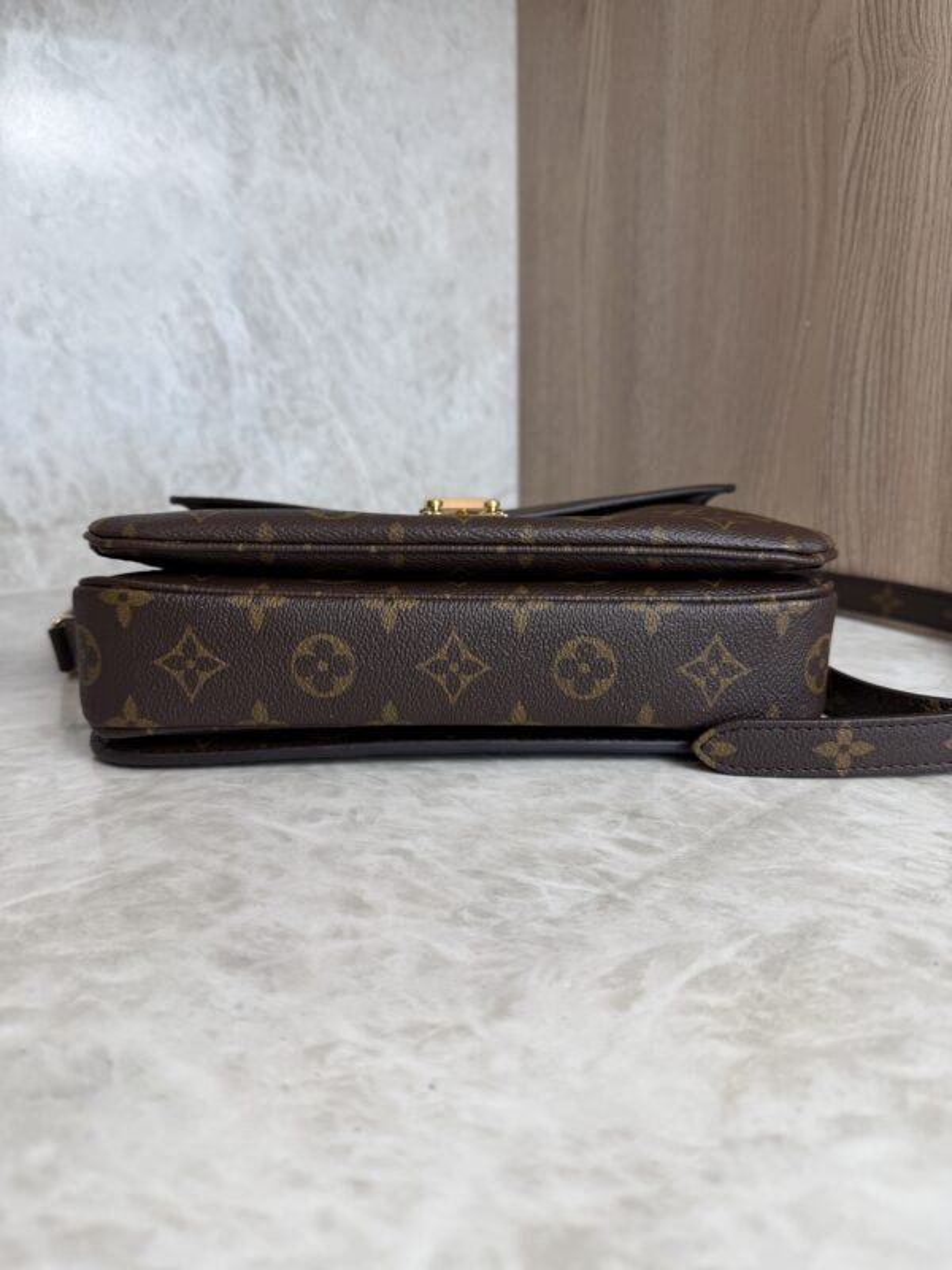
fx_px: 880
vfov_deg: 71.6
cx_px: 476
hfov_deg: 56.8
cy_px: 635
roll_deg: +0.1
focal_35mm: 24
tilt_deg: -15.1
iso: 80
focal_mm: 6.76
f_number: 1.78
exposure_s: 1/120
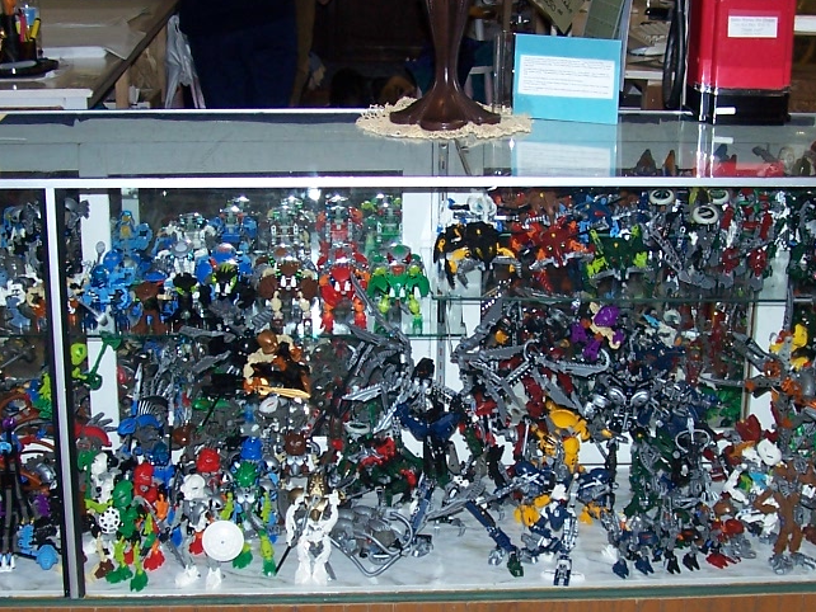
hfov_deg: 27.4
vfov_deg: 20.6
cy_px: 434
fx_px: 1674
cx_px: 456
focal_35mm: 71
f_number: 2.8
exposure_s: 1/60
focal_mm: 6.3
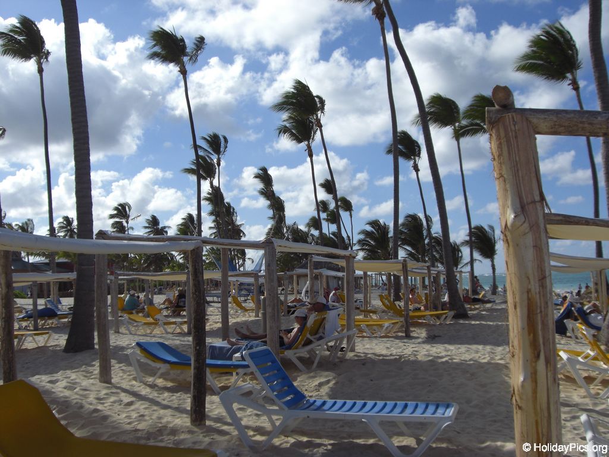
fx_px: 669
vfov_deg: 37.7
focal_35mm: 38
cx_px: 304
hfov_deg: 49.0
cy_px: 228
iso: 64
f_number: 8
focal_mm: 6.2
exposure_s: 1/320
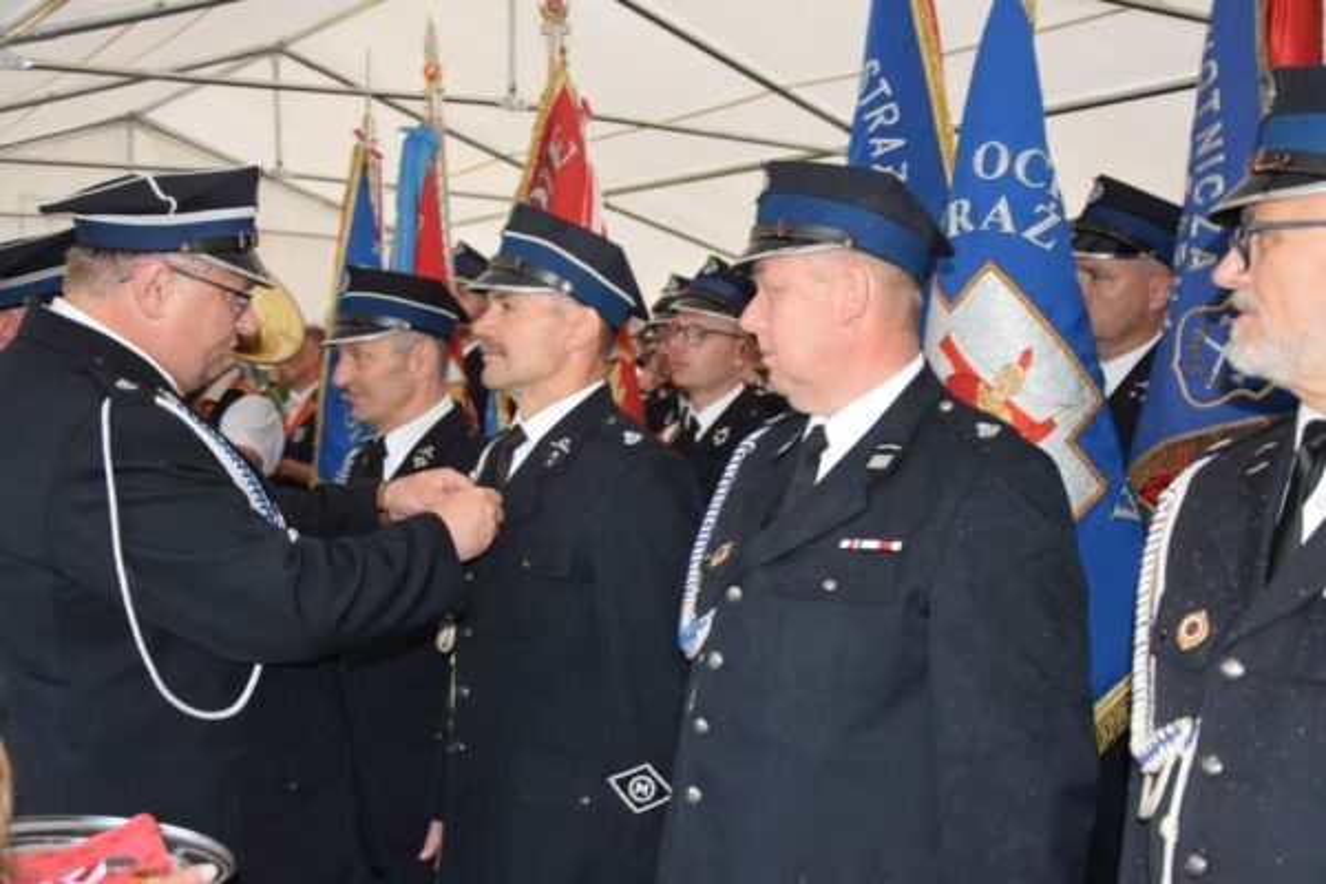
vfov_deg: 28.1
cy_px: 442
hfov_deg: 41.1
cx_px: 663
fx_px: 1768
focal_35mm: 48
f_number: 4.2
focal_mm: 32
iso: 2000
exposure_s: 1/60
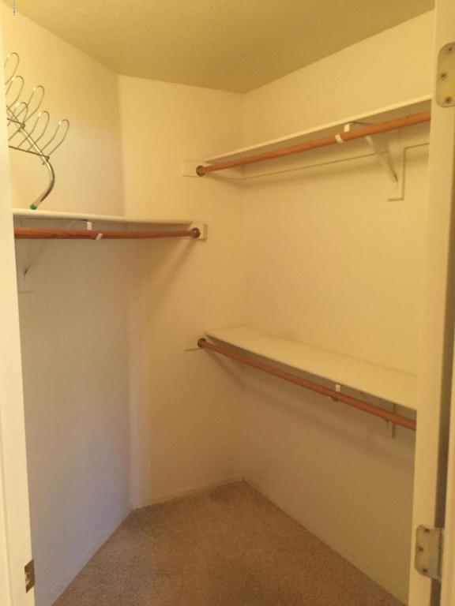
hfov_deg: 48.2
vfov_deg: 61.7
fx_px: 508
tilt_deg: -6.3
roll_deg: -0.1
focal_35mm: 29
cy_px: 303
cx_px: 228
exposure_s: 1/24
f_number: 2.2
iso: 250
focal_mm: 4.15
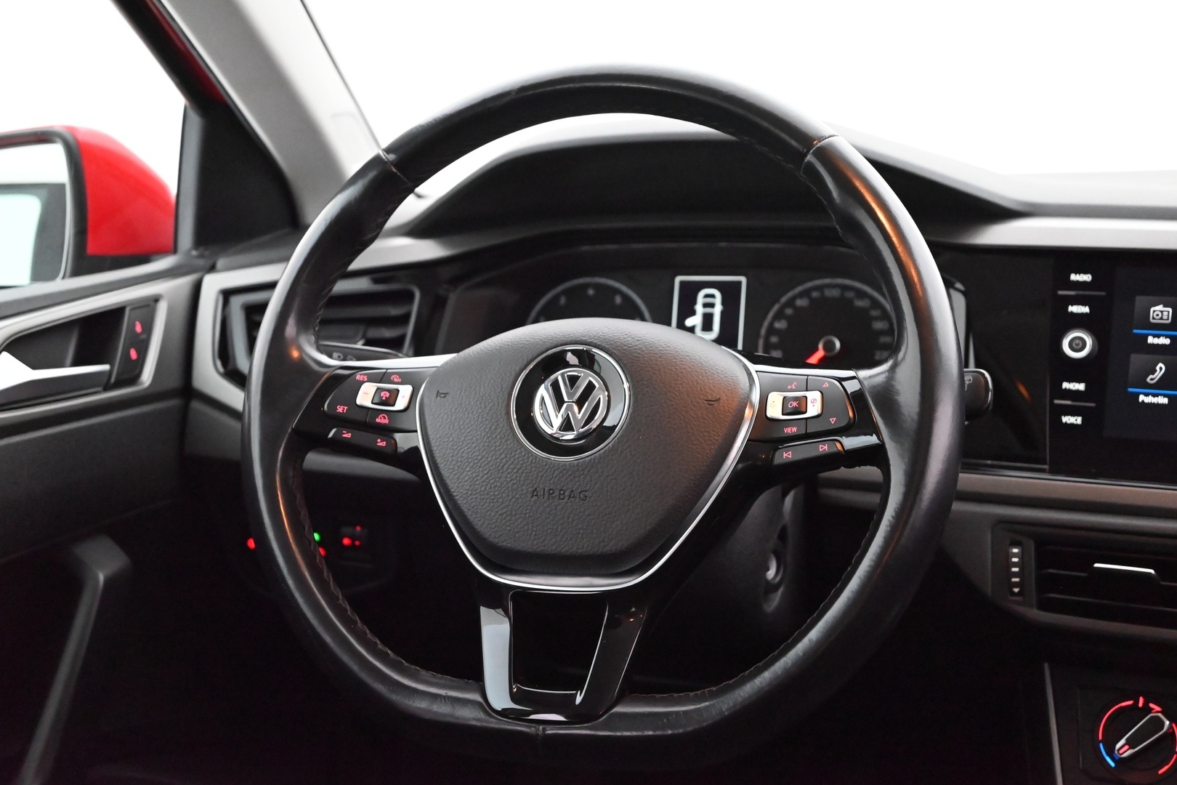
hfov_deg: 46.4
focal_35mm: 42
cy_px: 392
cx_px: 588
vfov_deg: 31.9
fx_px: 1373
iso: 12800
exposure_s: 1/60
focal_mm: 42
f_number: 5.6
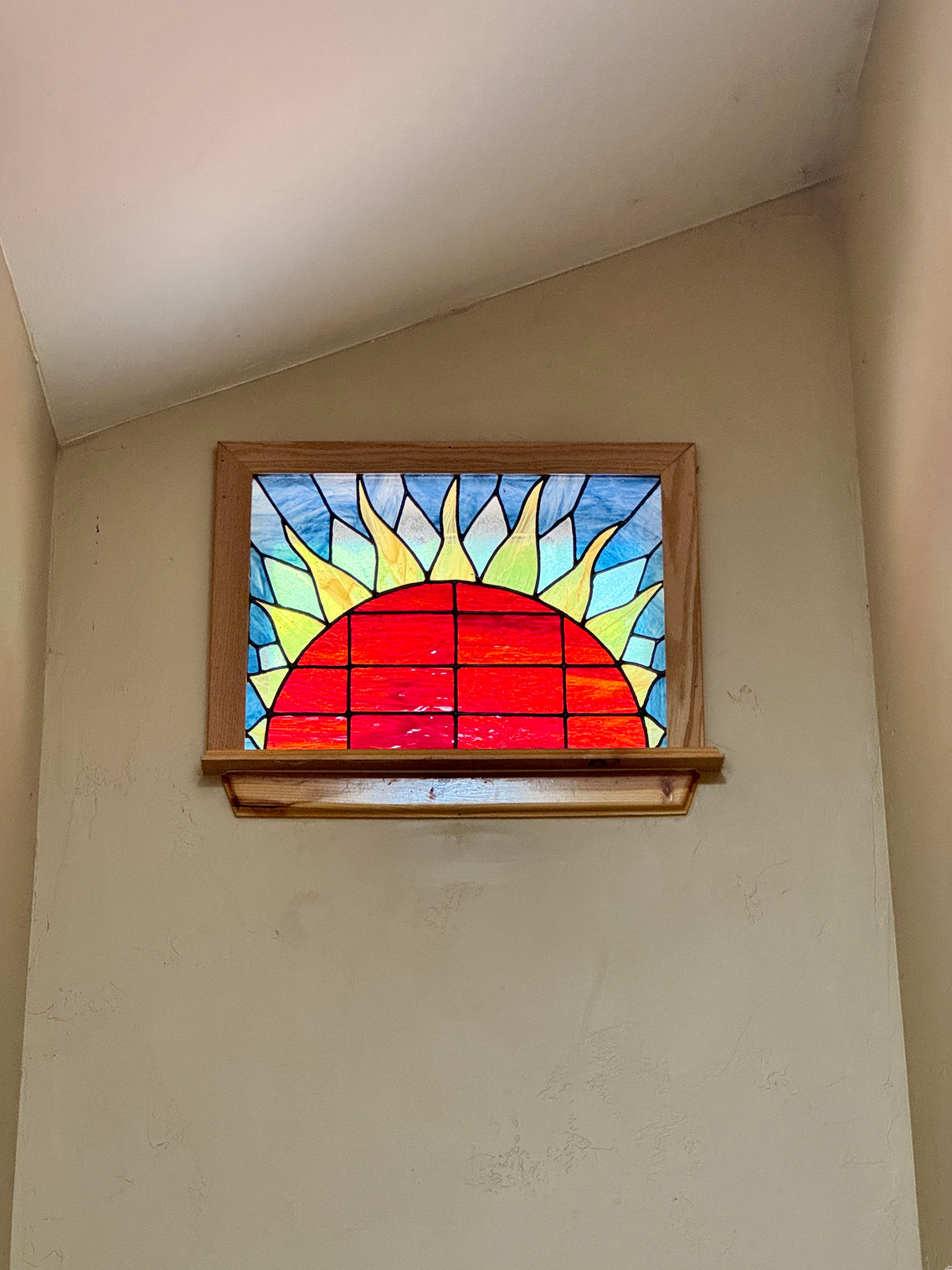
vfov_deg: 25.0
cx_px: 476
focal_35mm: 78
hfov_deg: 18.9
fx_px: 2860
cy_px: 635
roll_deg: +0.8
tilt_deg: +23.4
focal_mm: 9
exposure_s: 1/60
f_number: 2.8
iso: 500
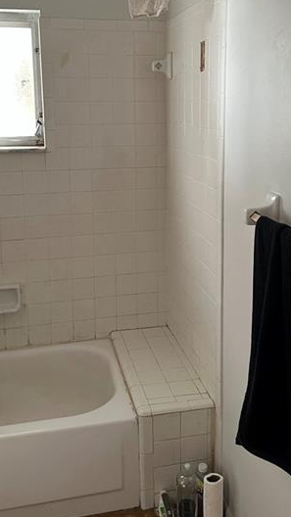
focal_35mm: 38
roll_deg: +0.2
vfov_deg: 52.0
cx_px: 154
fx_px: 521
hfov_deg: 31.2
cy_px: 183
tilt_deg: -9.3
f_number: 1.78
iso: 400
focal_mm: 6.86
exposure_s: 1/60
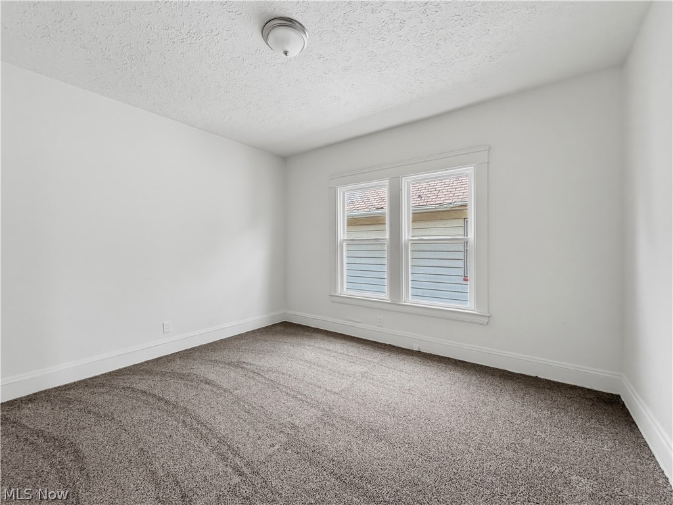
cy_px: 252
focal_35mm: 14
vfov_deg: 85.7
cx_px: 336
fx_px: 272
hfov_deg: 102.1
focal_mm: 2.2
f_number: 2.2
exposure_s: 1/120
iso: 125
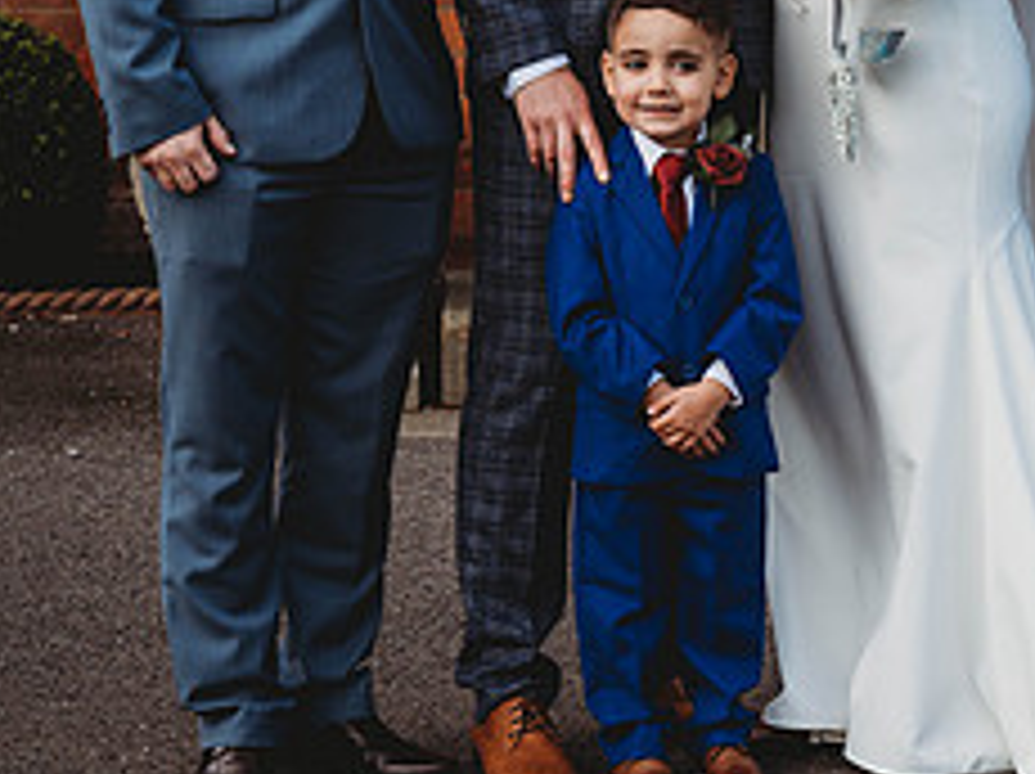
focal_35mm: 170
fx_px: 5078
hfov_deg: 11.5
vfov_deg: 8.7
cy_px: 68
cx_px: 1040
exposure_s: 1/250
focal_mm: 70
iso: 100
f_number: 4.5
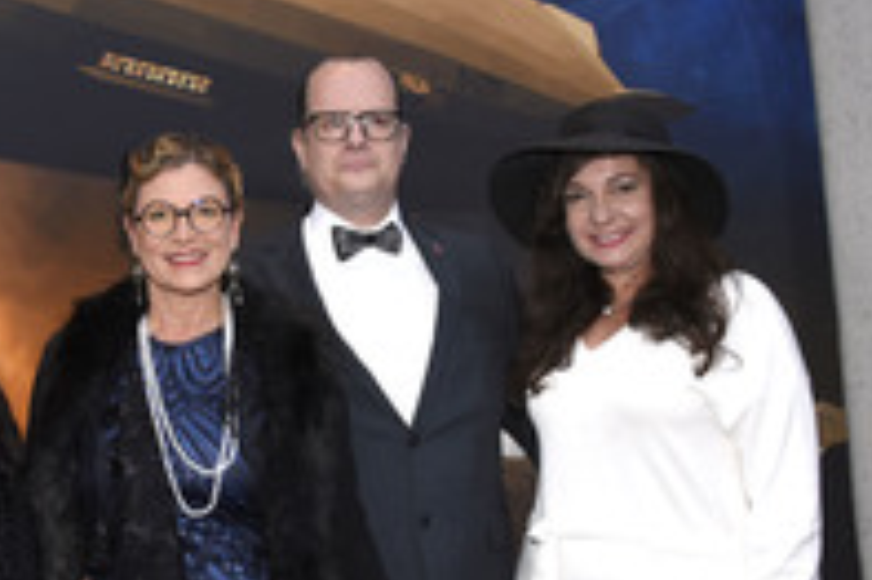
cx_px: -100
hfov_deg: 31.8
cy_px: 438
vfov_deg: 24.3
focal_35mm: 55
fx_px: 1331
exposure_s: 1/160
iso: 1250
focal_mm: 24
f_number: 8
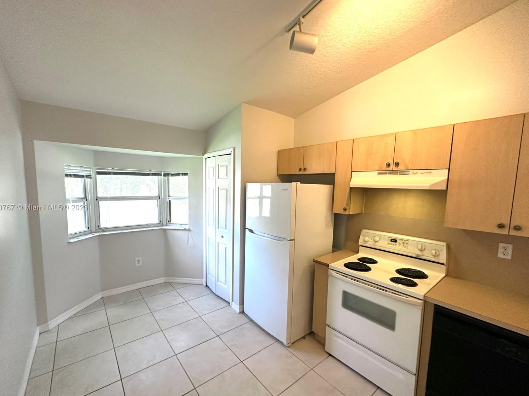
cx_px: 258
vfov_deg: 81.7
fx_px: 229
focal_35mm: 15
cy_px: 208
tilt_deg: -5.6
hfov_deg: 98.1
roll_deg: -1.3
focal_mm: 2.22
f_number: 2.2
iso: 160
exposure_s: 1/60
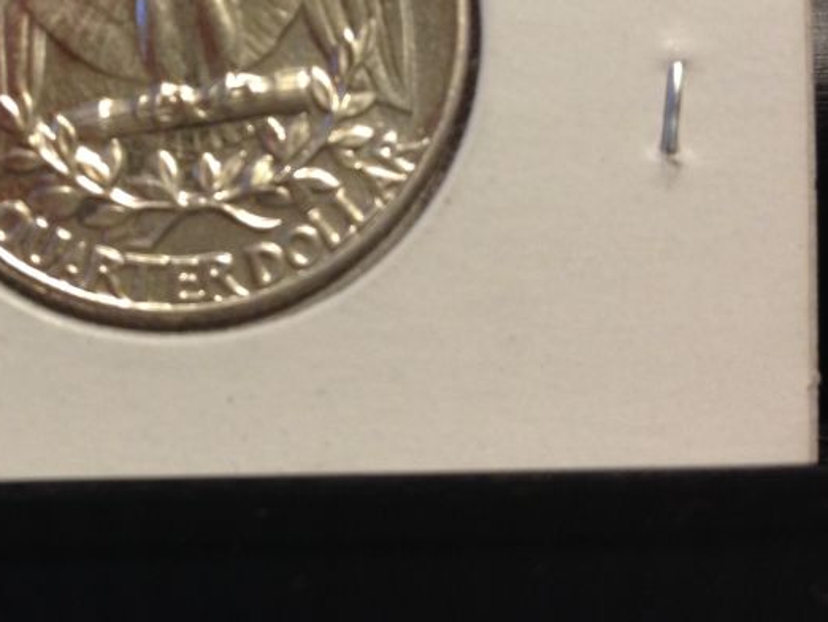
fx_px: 1603
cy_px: 62
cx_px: 192
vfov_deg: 21.5
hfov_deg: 28.5
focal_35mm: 67
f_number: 2.4
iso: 160
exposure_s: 1/20
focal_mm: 4.28
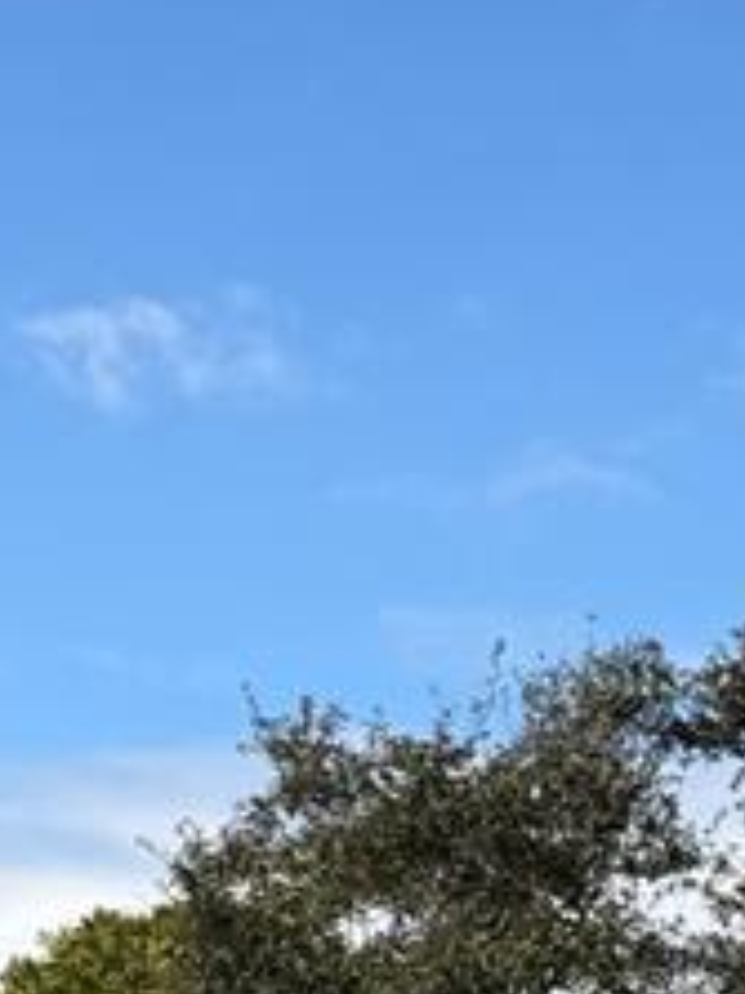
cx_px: -754
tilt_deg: -0.8
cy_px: 1328
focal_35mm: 129
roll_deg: -7.8
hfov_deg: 10.5
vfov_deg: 14.6
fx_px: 3705
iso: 80
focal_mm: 6.76
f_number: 1.78
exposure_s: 1/3759
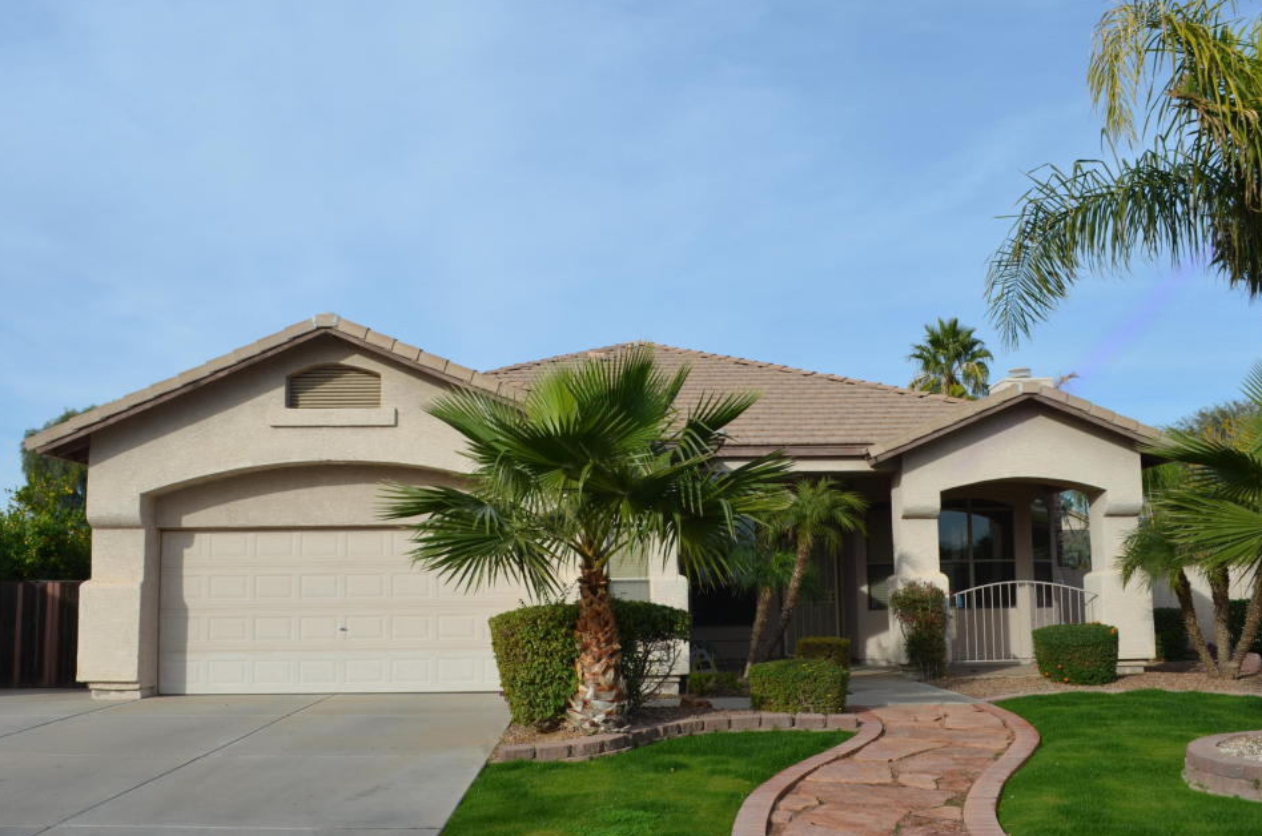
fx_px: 1154
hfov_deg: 57.3
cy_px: 427
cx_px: 648
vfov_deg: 39.8
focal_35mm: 33
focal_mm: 18
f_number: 8
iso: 100
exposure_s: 1/250
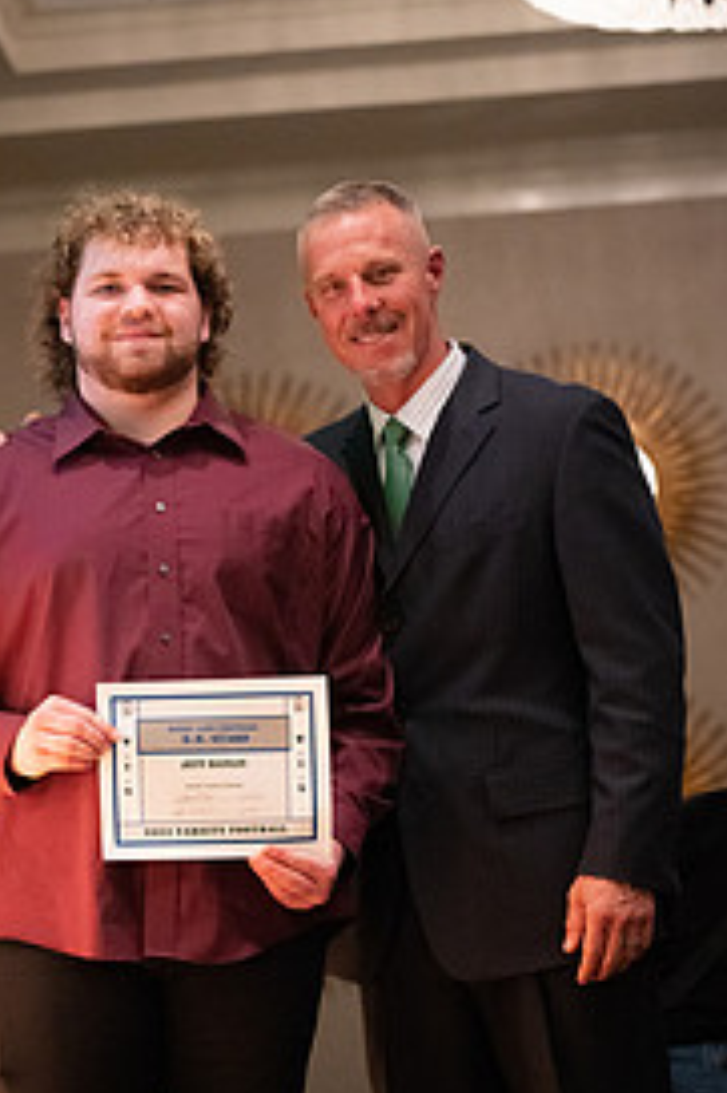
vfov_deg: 17.6
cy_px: 663
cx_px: 269
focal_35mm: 116
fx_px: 3518
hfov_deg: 11.8
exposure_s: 1/320
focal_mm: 70
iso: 12800
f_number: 2.8
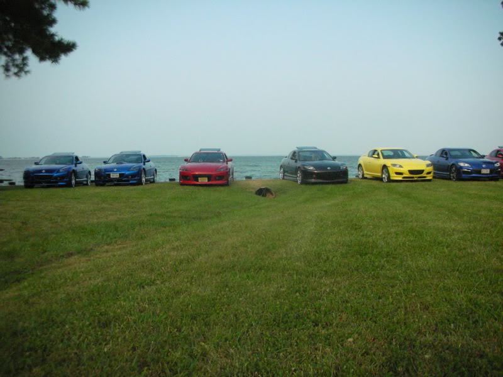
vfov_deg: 40.7
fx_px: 509
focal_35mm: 35
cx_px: 252
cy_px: 188
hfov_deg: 52.6
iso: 400
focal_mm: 5.8
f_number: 8.5
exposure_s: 1/226
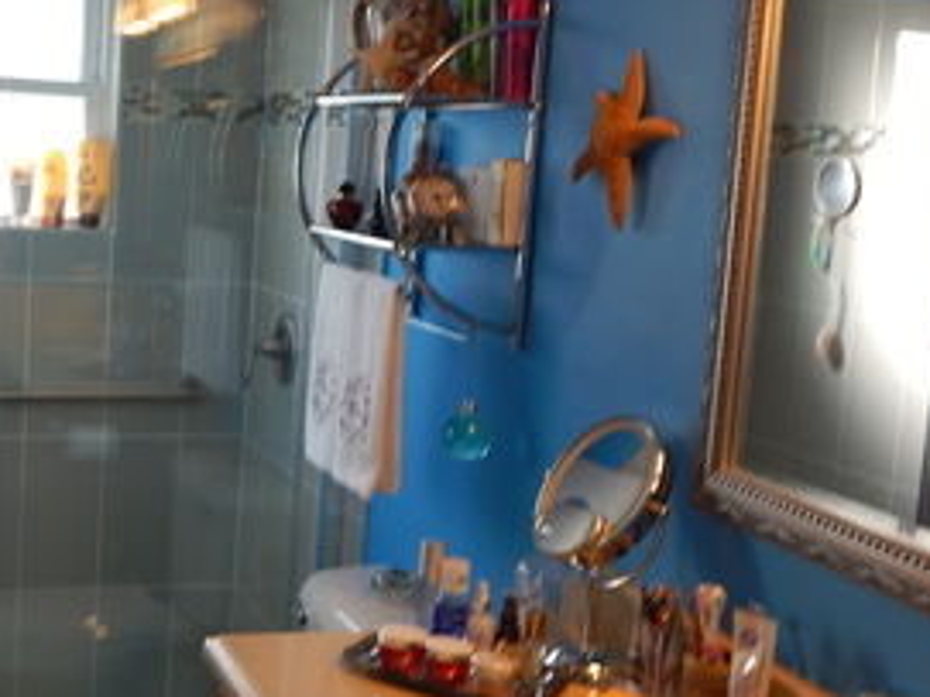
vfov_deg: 28.0
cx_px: 206
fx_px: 1396
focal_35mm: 52
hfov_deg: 35.8
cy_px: 323
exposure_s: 1/40
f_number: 3
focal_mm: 4
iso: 125
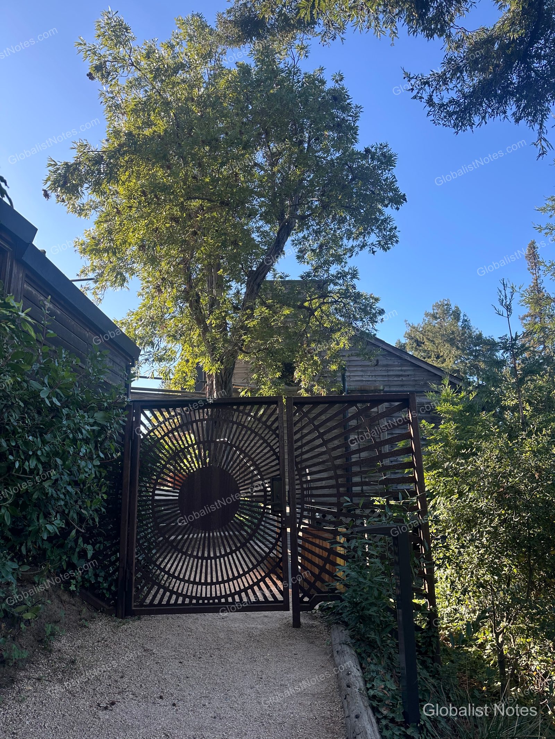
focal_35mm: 24
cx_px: 278
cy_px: 370
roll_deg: +0.3
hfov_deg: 56.8
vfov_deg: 71.6
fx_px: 513
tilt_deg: +14.2
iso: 80
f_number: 1.78
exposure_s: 1/718
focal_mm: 6.86
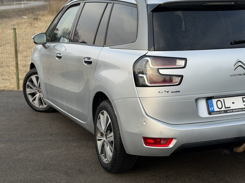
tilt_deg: -8.5
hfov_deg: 27.3
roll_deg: +0.9
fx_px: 502
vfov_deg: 20.7
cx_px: 158
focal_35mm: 71
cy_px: 70
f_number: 1.78
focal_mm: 6.76
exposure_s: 1/855
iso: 64
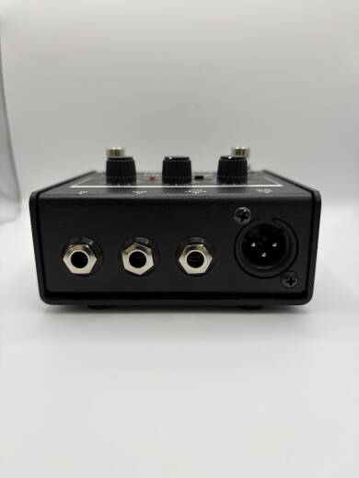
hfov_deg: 53.1
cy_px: 239
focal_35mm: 26
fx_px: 360
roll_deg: +1.3
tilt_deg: -15.6
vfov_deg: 67.3
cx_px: 180
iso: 125
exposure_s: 1/119
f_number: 1.6
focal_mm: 5.96
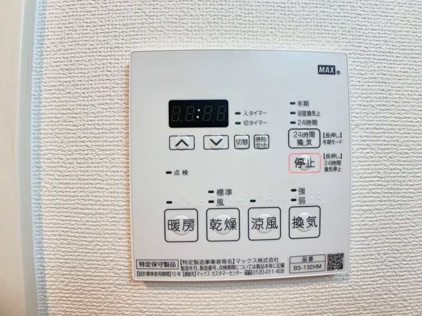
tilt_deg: -0.6
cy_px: 158
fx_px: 317
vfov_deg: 53.1
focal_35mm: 26
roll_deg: +0.7
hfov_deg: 67.3
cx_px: 211
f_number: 1.8
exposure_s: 1/100
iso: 80
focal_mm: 4.25
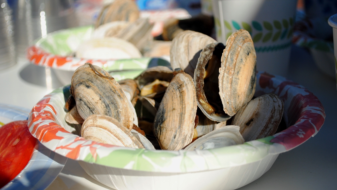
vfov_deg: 17.2
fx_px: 625
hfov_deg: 30.2
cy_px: 94
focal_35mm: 70
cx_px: 167
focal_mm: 44
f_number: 5.3
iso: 200
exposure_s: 1/1250
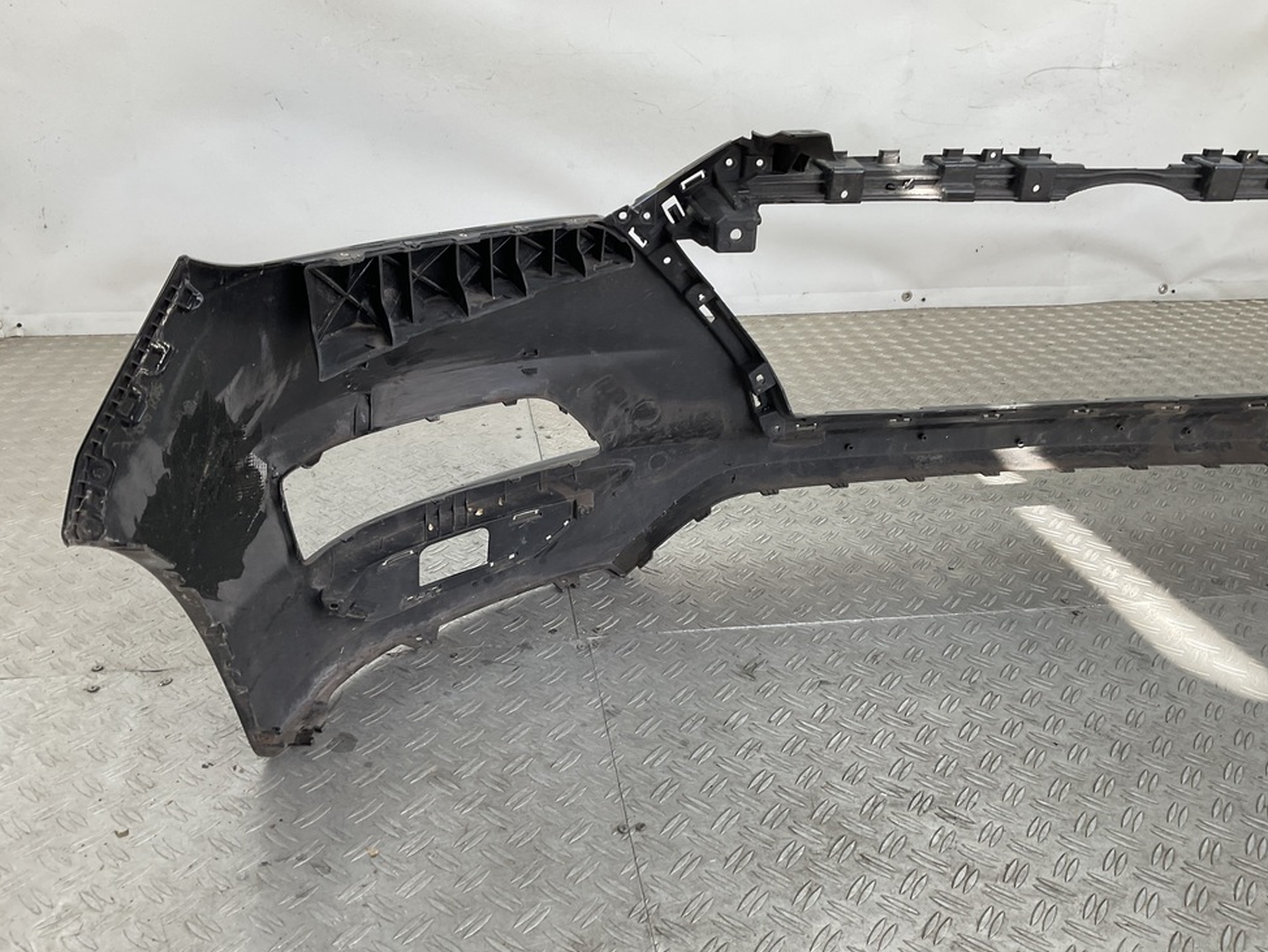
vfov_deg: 46.8
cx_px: 647
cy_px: 469
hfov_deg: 59.9
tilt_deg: -24.4
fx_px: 1099
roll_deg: -3.7
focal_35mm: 30
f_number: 1.8
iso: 20
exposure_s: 1/120
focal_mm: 3
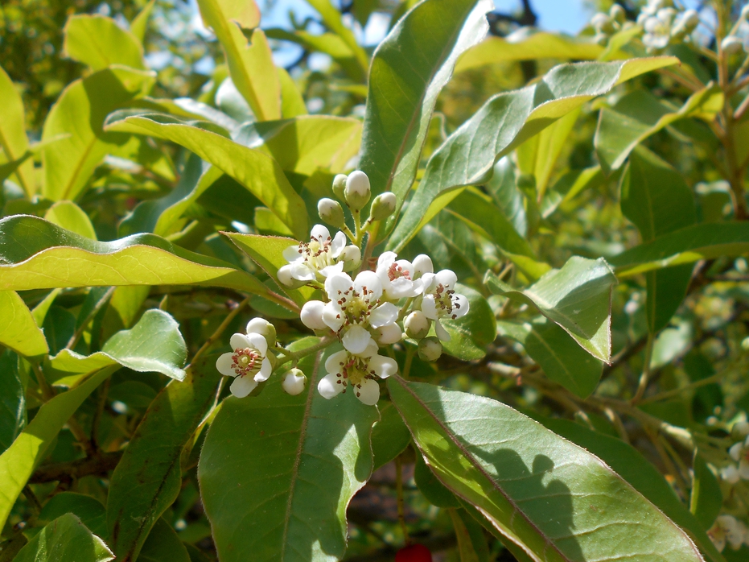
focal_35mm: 33
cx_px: 362
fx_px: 714
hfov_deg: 55.3
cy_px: 294
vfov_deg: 42.9
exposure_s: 1/800
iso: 80
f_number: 3.4
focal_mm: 5.1
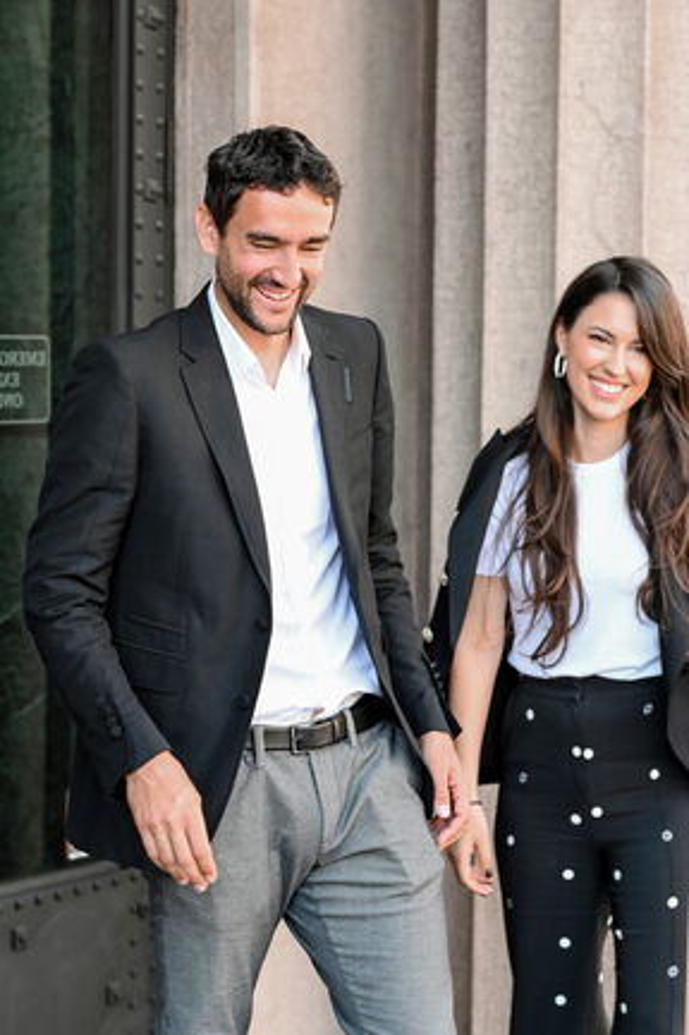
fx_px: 2444
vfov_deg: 23.9
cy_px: 518
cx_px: 344
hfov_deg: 16.0
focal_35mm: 85
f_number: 3.5
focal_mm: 85
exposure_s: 1/200
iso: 320
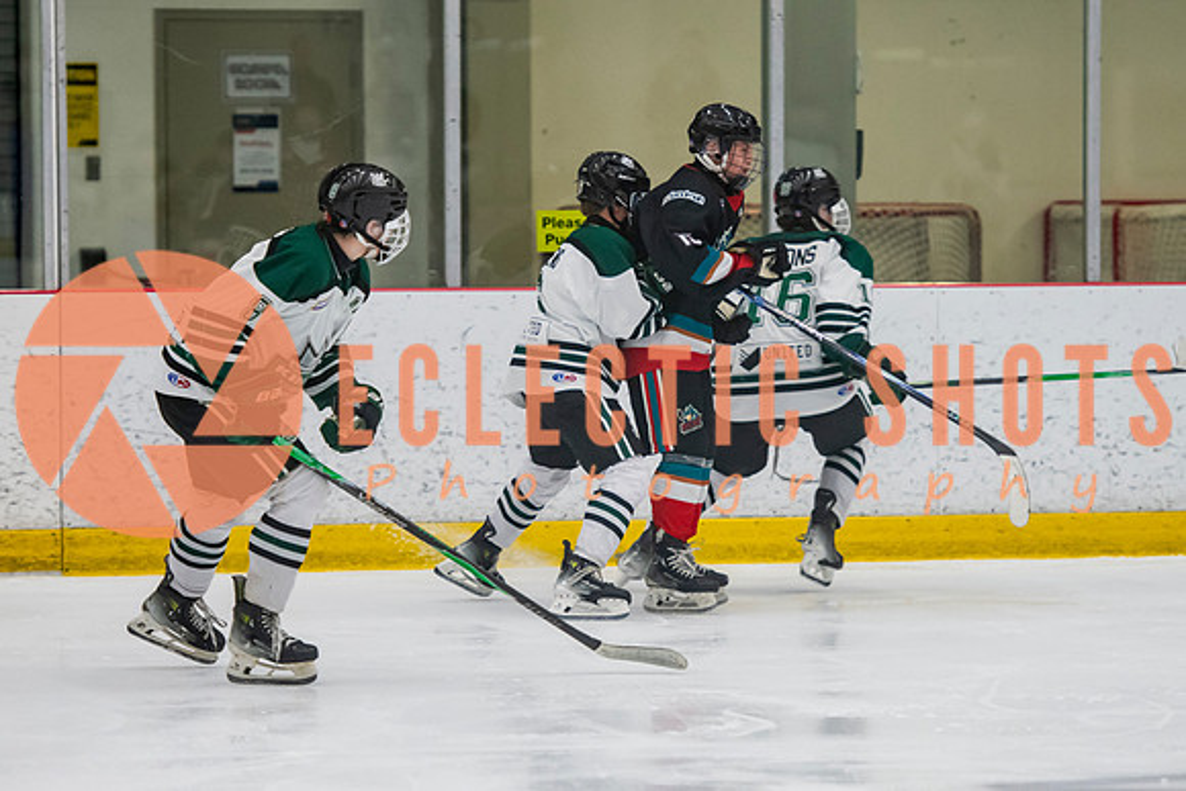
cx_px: 597
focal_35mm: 226
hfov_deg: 9.1
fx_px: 7451
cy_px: 386
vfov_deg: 6.1
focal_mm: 145
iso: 2000
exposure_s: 1/640
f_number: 3.2
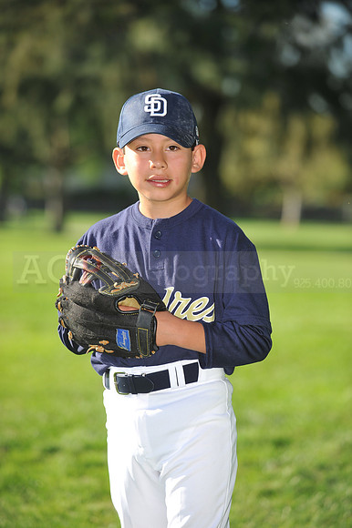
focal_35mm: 130
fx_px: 1909
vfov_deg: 15.8
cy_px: 264
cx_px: 176
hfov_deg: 10.5
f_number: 4
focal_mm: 130
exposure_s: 1/1000
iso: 200
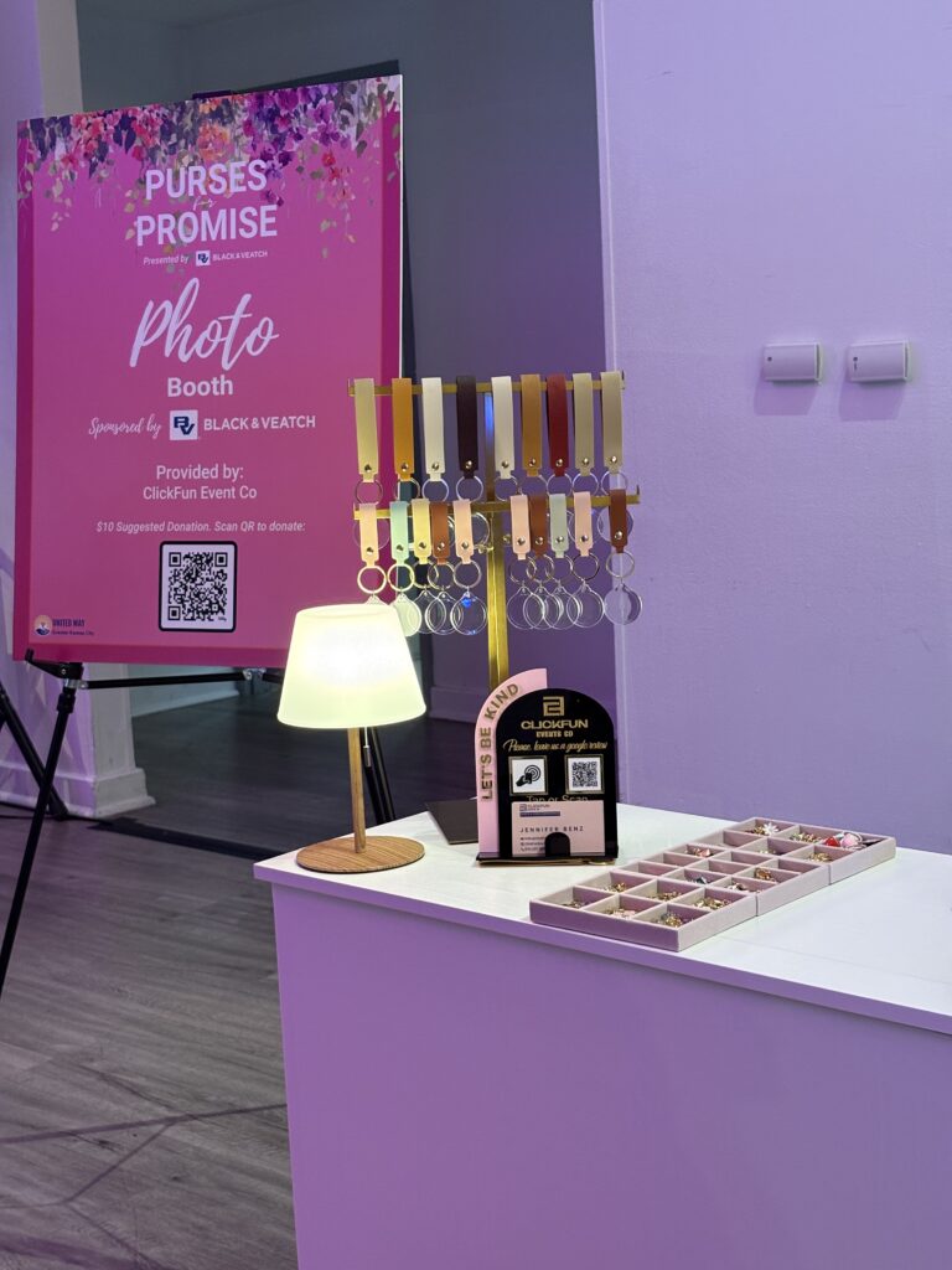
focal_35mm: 52
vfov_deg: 36.8
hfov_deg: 28.0
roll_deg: +3.1
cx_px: 476
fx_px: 1907
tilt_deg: -8.2
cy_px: 635
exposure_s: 1/40
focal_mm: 5.96
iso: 160
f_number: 1.6
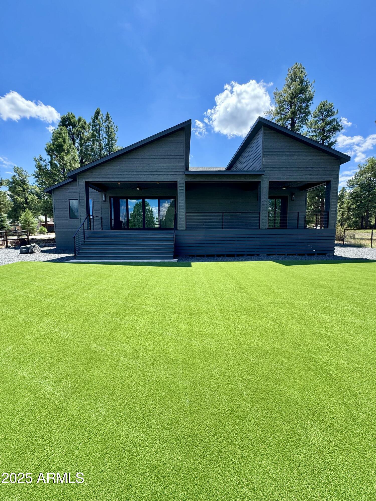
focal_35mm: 14
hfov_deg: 85.7
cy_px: 250
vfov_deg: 102.1
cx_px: 188
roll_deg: +0.4
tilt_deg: -4.6
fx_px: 203
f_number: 2.2
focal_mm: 2.22
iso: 40
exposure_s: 1/578
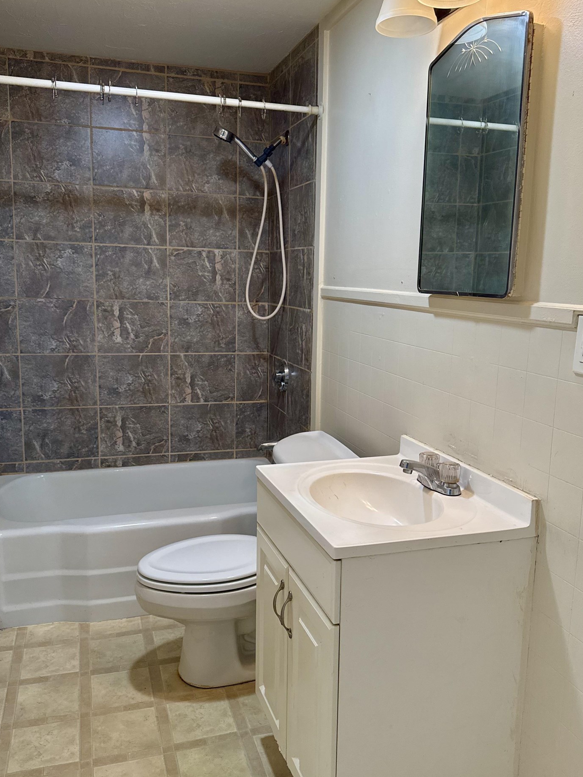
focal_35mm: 30
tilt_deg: -10.3
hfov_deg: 46.8
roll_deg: -2.1
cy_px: 396
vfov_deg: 60.0
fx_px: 674
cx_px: 305
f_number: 1.78
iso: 250
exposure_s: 1/120
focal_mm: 6.76
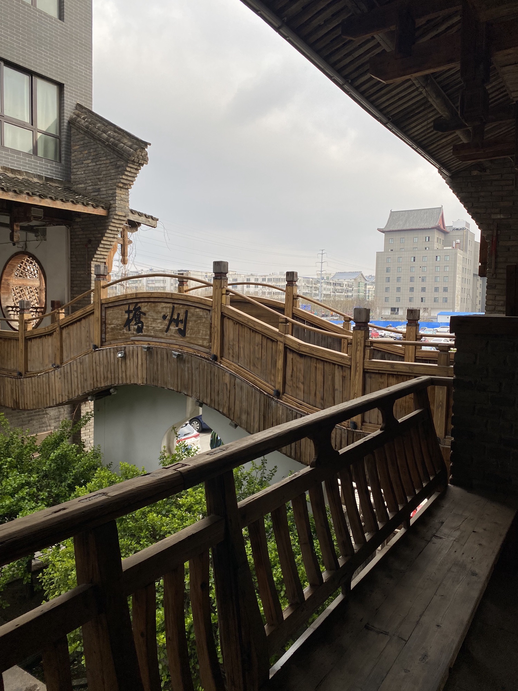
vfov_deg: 67.3
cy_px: 346
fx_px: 519
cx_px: 259
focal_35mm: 26
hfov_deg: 53.1
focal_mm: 4.25
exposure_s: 1/465
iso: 32
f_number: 1.8
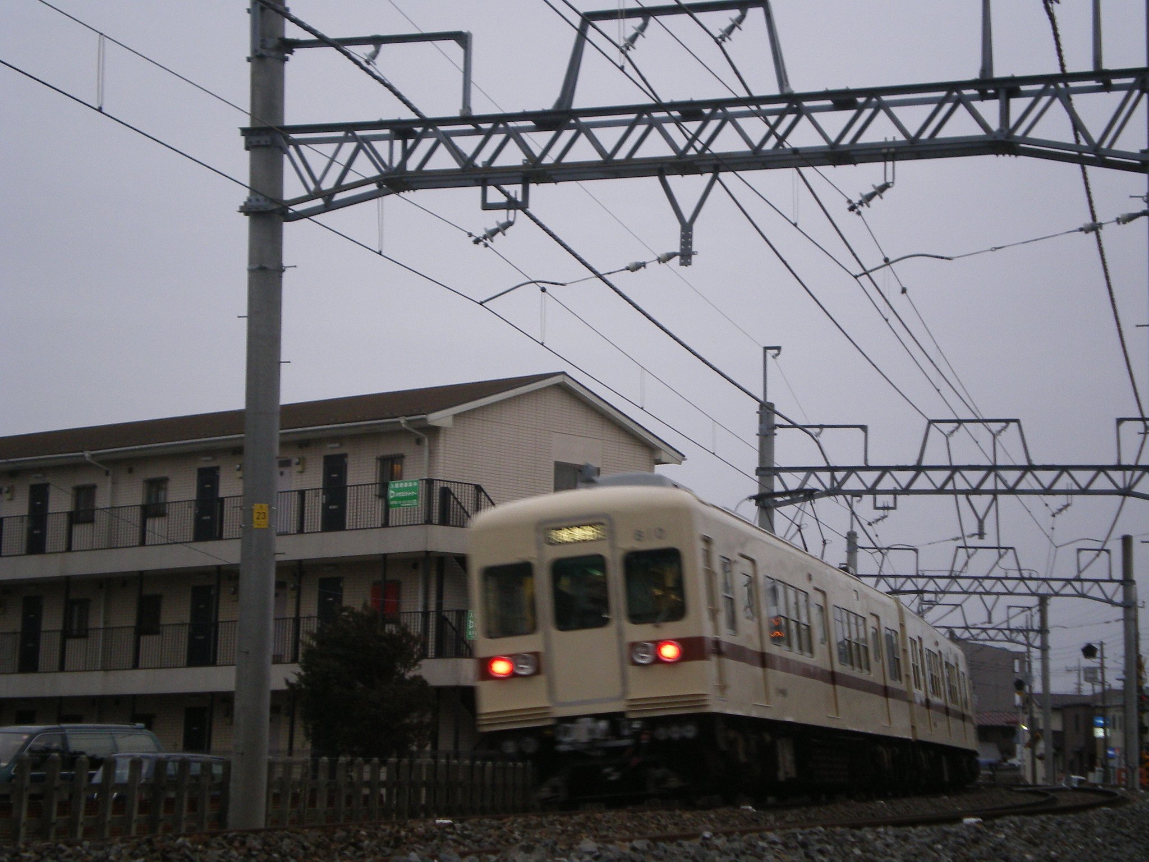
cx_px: 574
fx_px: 2456
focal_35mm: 74
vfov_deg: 19.9
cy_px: 431
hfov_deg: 26.3
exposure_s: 1/50
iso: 160
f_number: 4.6
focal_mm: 12.3
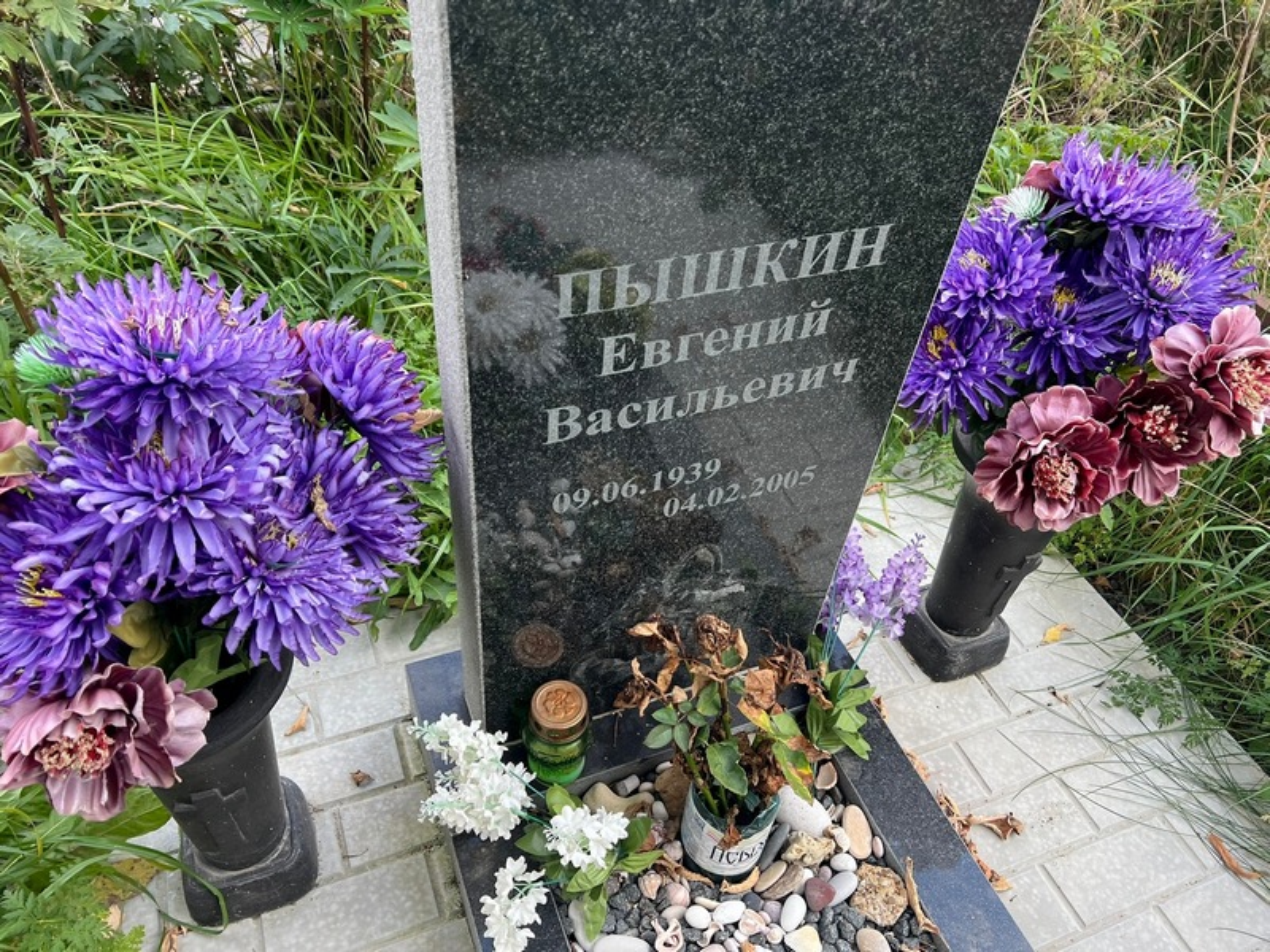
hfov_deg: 67.3
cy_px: 476
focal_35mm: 26
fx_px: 954
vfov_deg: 53.1
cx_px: 635
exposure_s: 1/323
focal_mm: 5.7
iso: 50
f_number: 1.5
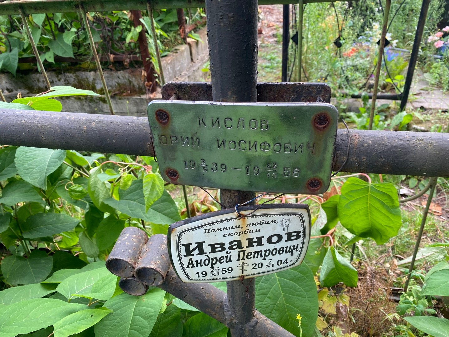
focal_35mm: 26
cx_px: 224
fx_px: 337
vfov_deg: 53.1
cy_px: 168
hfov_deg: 67.3
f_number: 1.8
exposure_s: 1/191
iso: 32
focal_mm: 4.25
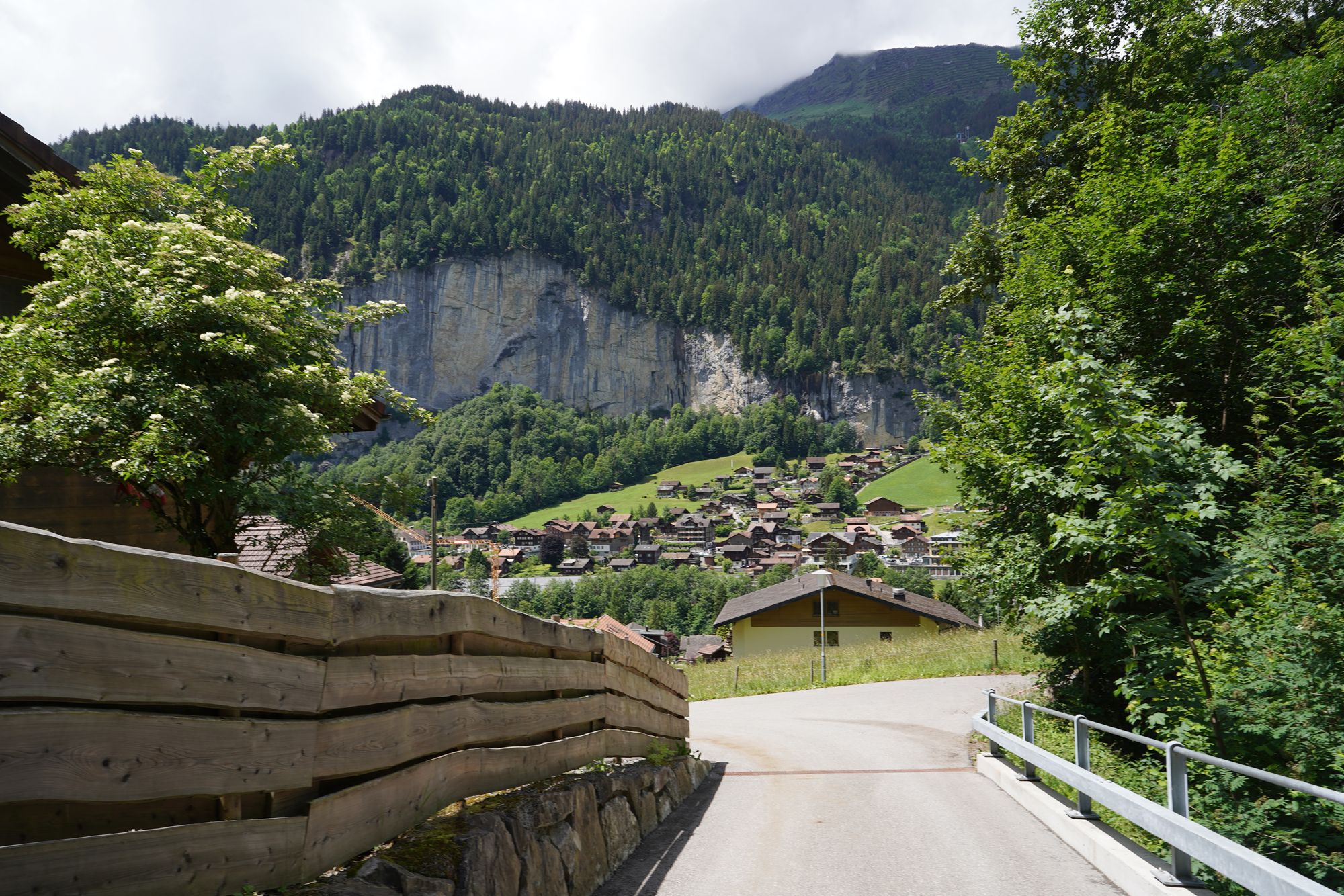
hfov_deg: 73.7
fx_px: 896
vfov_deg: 53.1
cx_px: 672
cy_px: 448
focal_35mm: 24
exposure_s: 1/100
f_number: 11
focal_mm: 24
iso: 100
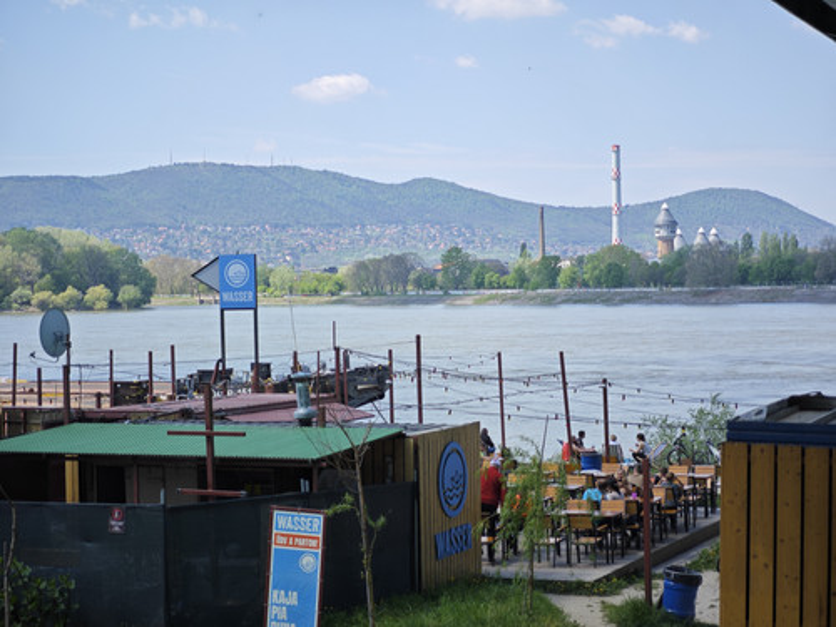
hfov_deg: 26.0
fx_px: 1811
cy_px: 314
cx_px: 418
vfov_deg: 19.6
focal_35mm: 75
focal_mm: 10
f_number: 2
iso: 50
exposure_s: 1/387
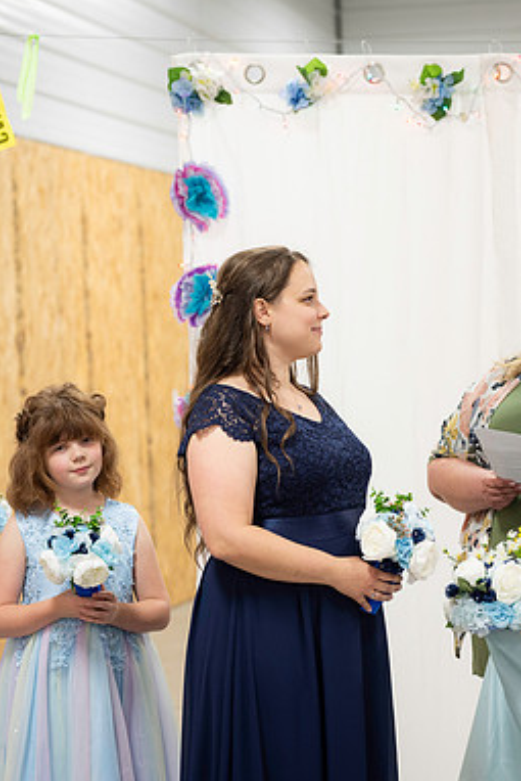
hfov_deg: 10.6
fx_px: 2798
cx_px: 427
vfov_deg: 15.9
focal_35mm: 129
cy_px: 392
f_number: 3.5
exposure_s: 1/125
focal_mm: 85
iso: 640
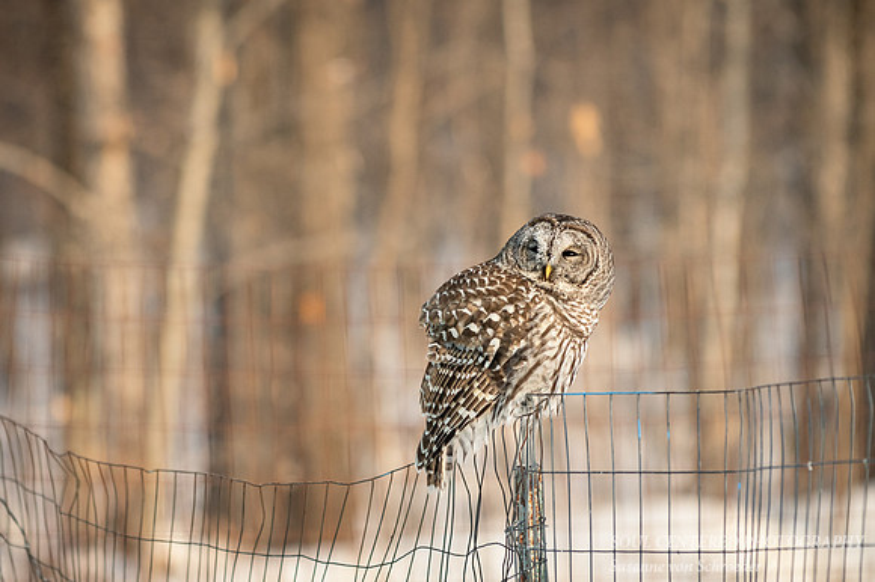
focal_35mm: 359
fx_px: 8711
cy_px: 333
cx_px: 371
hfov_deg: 5.8
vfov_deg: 3.8
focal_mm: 200
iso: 500
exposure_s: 1/2500
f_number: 3.5
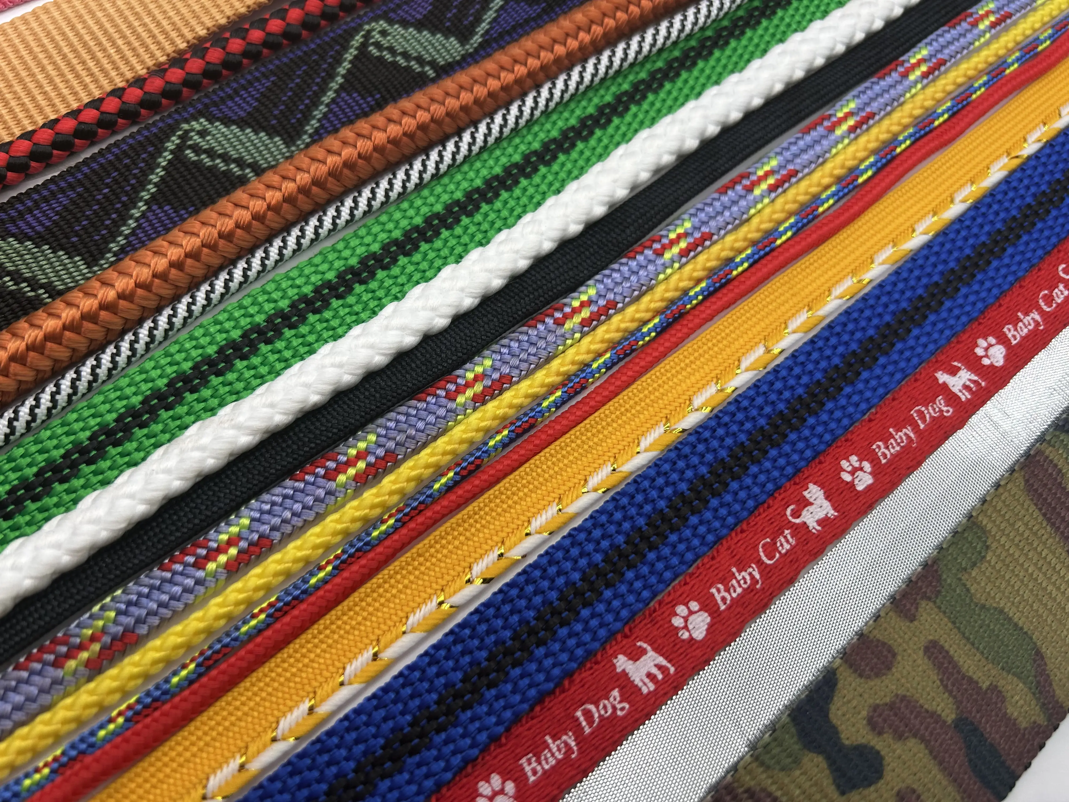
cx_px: 534
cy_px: 401
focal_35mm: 26
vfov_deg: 53.1
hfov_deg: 67.3
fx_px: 803
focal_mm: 5.7
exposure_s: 1/121
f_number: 1.5
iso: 32
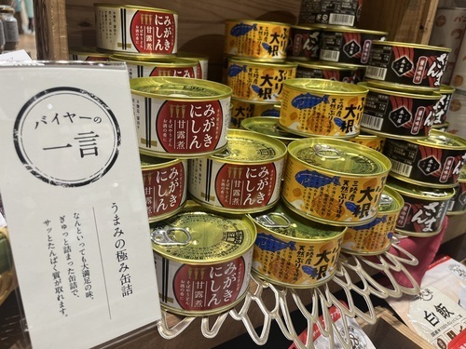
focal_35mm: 26
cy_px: 174
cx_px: 233
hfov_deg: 67.3
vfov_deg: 53.1
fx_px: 350
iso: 80
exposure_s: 1/100
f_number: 1.6
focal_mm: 5.1
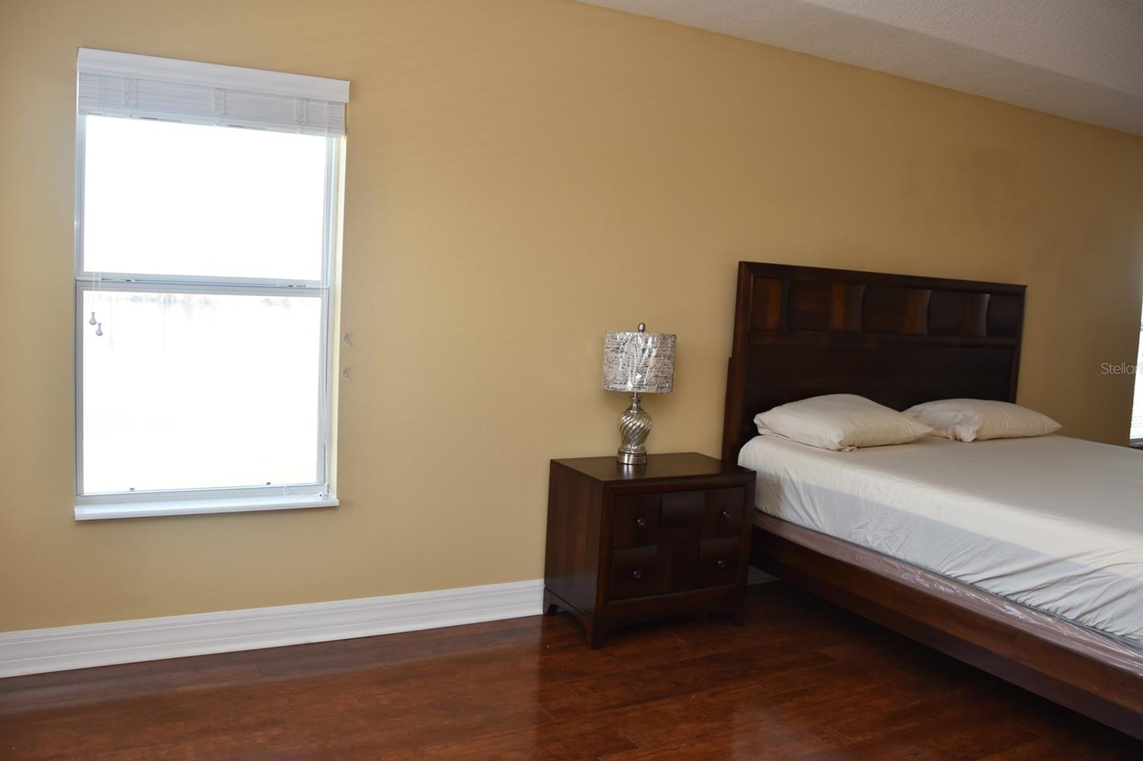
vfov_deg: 44.9
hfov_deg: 63.7
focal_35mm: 29
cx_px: 555
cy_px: 368
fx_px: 920
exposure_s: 1/60
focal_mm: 18
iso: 200
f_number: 4
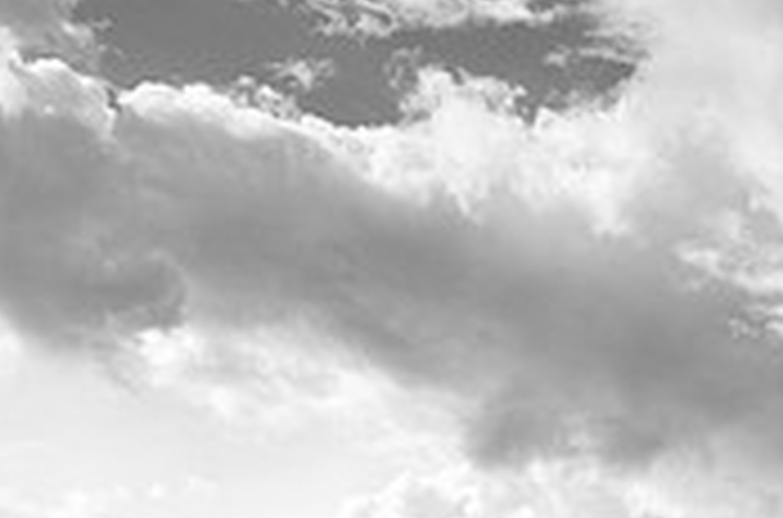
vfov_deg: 19.6
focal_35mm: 60
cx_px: 1134
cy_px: 772
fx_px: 1301
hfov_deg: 26.0
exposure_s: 1/60
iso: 200
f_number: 13
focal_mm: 12
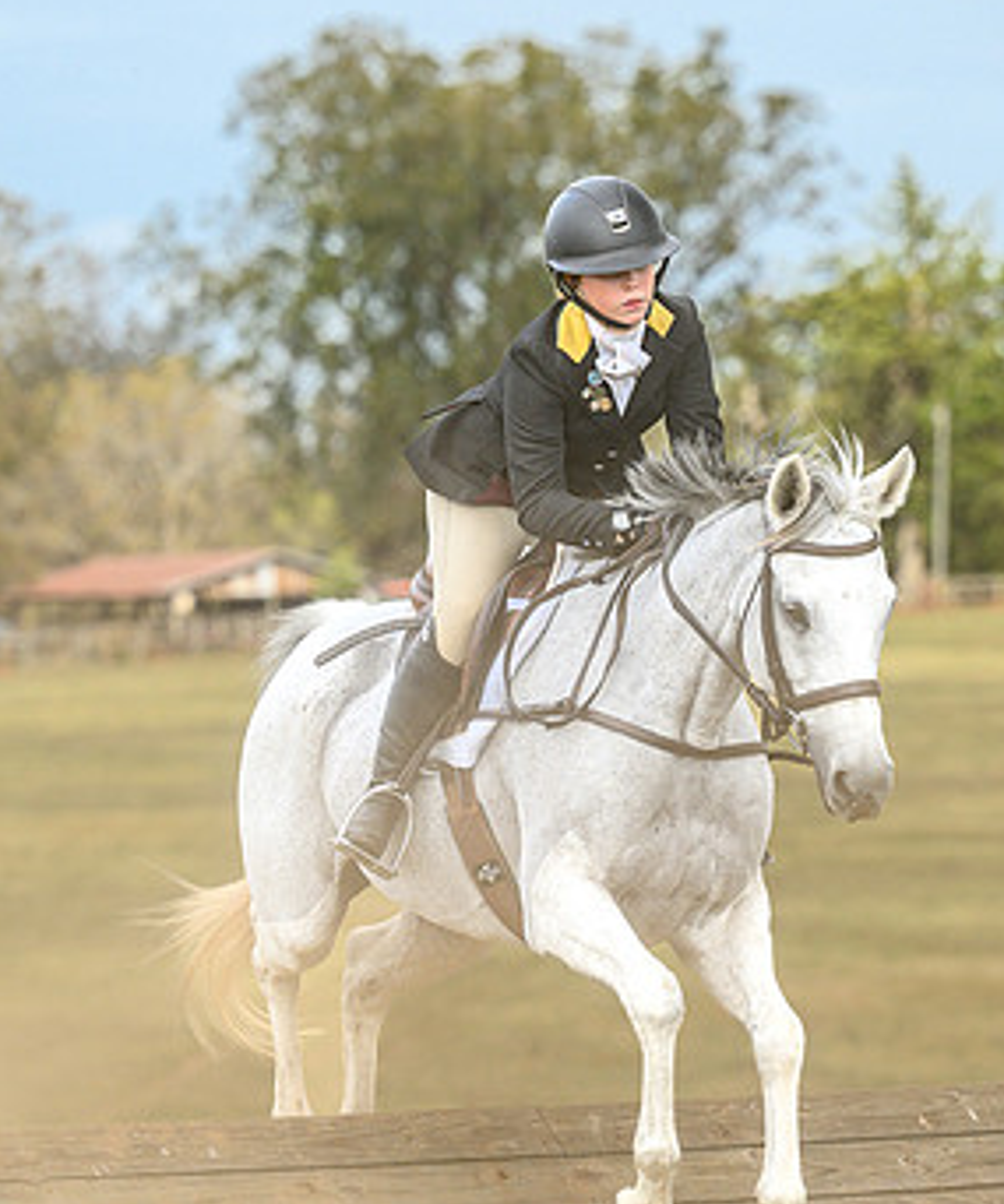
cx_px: 692
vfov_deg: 6.7
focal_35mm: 283
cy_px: 766
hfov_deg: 5.6
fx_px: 10257
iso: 400
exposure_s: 1/1000
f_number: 3.5
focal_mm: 135
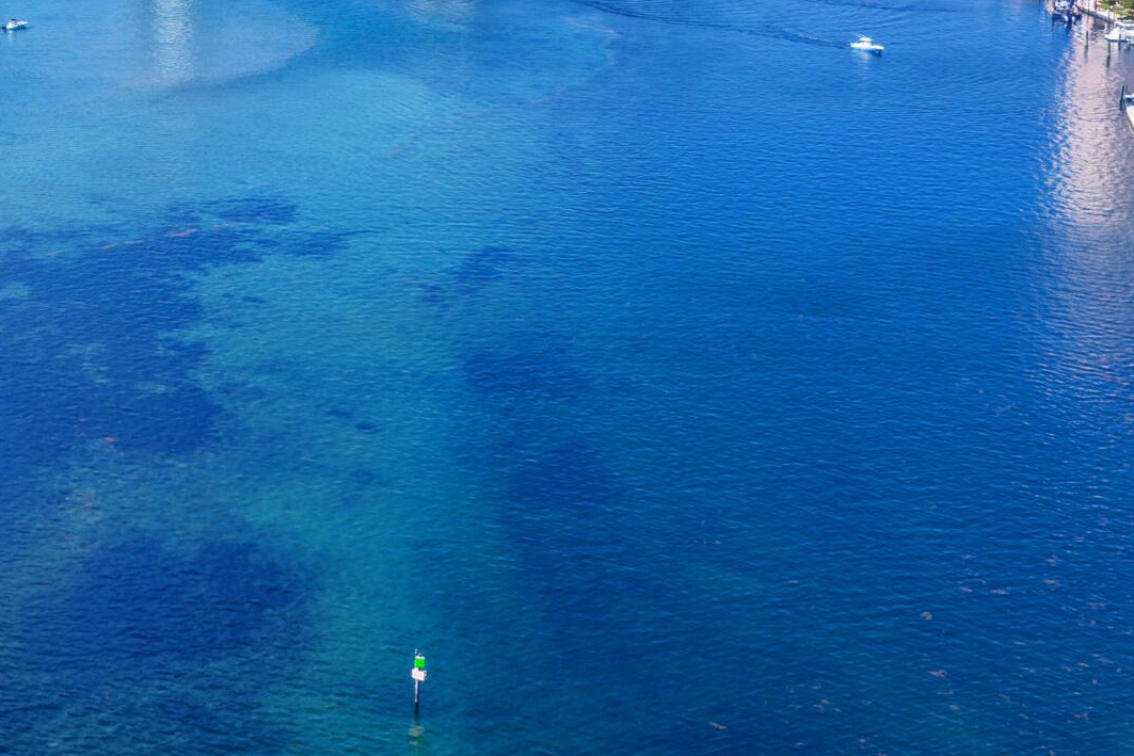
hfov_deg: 23.8
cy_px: -45
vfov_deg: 16.8
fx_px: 2489
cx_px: -161
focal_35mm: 79
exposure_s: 1/500
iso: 100
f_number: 2.8
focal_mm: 14.45
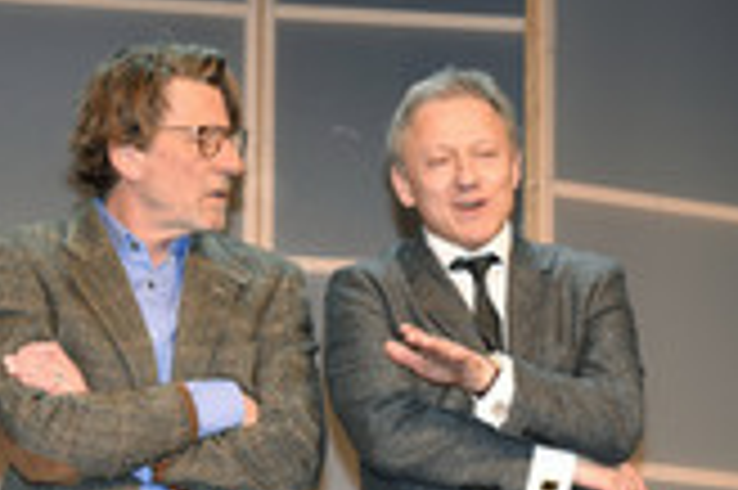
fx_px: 4403
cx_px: 362
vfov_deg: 6.3
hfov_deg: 9.6
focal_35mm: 215
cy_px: 548
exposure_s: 1/80
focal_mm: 78
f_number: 6.3
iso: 640
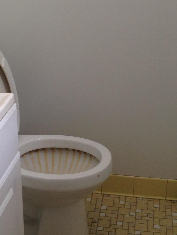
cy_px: 123
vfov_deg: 27.4
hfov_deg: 20.7
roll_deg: +1.6
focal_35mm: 71
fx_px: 484
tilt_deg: -25.8
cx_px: 66
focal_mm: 4.12
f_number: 2.4
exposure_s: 1/20
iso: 50
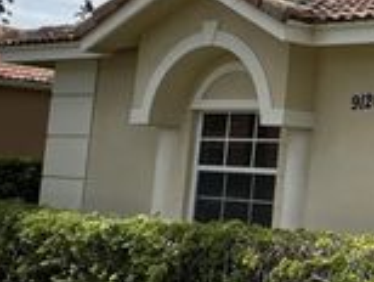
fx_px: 628
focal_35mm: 58
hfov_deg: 21.9
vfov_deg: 25.3
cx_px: 661
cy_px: 131
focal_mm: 2.22
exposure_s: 1/3546
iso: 40
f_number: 2.2
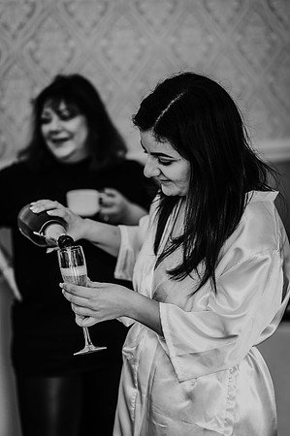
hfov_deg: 16.0
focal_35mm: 85
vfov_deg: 23.9
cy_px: 218
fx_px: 1029
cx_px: 145
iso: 450
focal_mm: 85
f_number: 1.8
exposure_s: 1/125
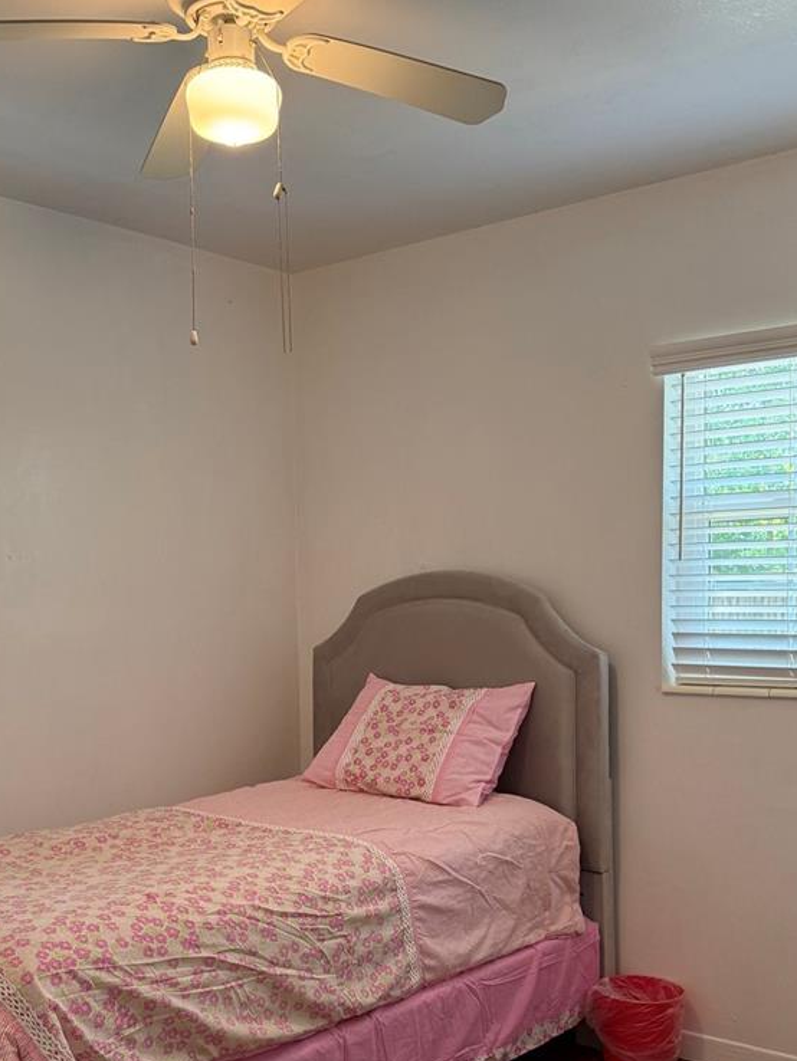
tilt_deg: -4.5
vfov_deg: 47.3
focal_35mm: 39
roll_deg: +0.8
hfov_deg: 36.7
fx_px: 1197
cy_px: 677
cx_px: 331
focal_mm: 6.76
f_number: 1.78
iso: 200
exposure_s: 1/60
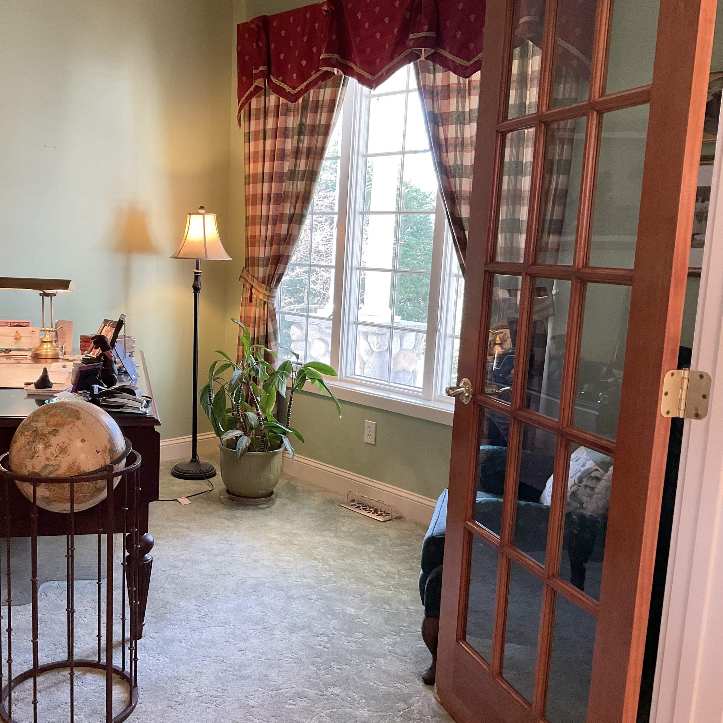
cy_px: 368
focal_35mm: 35
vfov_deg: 47.2
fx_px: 827
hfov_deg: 46.6
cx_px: 254
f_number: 1.8
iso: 125
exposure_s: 1/60
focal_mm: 3
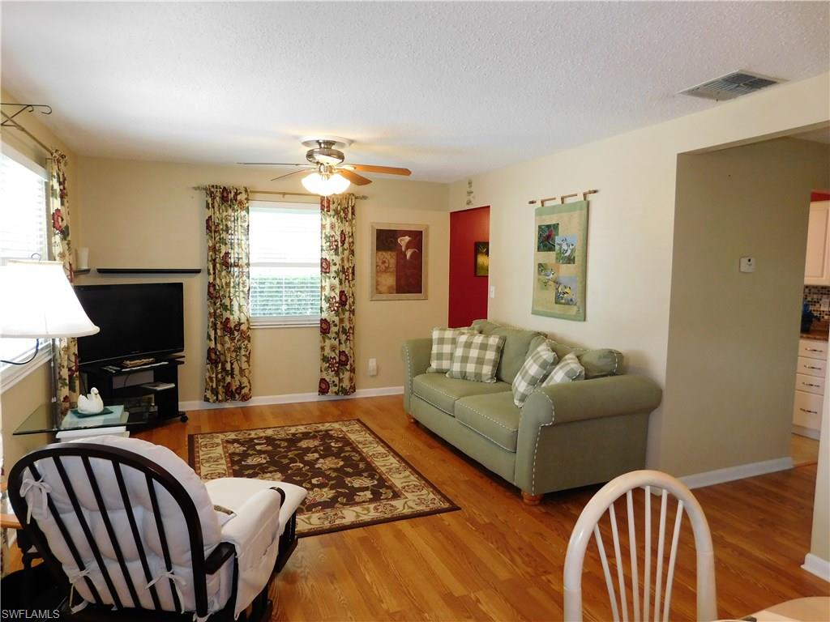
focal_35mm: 23
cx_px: 415
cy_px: 311
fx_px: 551
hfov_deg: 73.9
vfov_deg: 58.9
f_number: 3
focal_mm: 4
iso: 280
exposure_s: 1/30
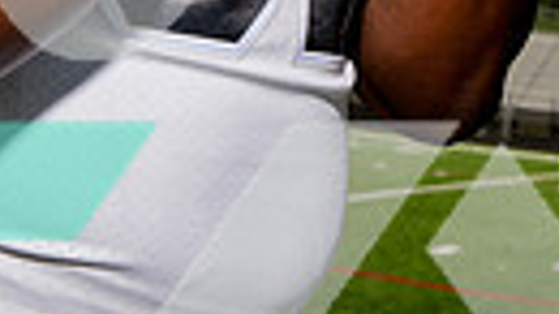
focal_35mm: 112
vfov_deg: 10.4
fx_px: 1659
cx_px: 817
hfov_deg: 17.4
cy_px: -170
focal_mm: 24
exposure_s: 1/1250
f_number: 4.5
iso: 100
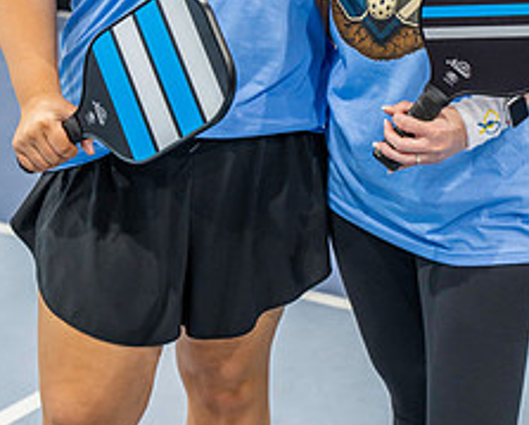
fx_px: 1630
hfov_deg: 18.4
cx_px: 304
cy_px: 5
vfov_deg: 14.6
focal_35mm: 104
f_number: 4
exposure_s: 1/160
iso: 1600
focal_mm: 55
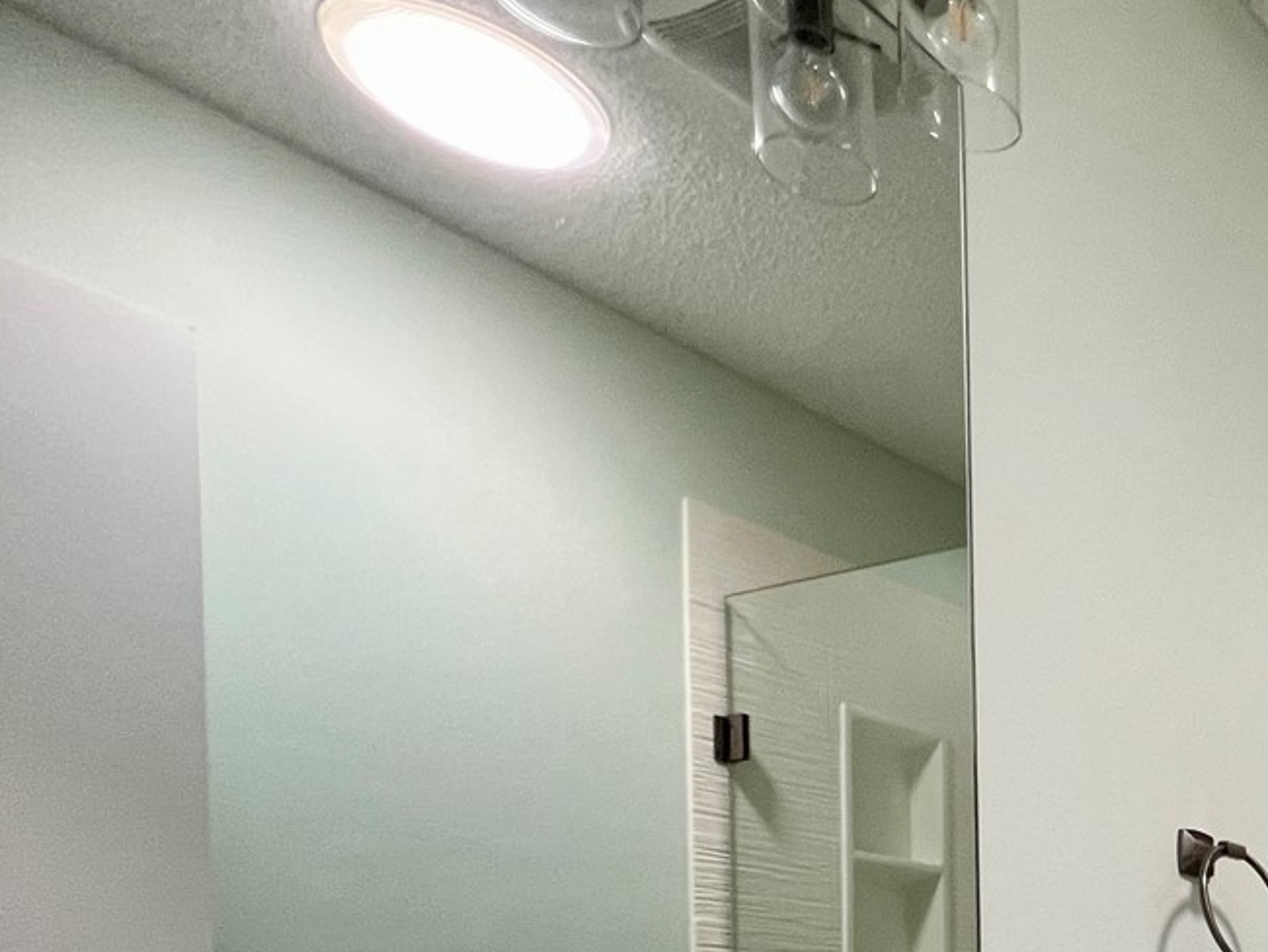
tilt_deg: -1.5
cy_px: 1071
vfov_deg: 36.6
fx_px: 1173
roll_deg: +0.5
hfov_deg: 39.3
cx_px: 1551
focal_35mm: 32
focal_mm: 1.57
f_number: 1.8
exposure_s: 1/120
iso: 200
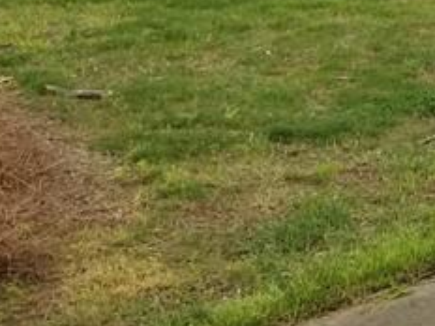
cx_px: 827
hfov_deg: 14.6
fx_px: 1445
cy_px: -300
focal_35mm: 115
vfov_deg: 11.7
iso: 50
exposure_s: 1/760
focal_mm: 4.25
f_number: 1.7
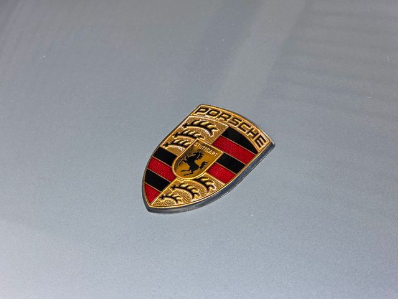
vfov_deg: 21.3
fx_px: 793
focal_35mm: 69
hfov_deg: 28.2
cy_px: 150
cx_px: 199
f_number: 2.4
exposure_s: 1/140
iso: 50
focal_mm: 7.9
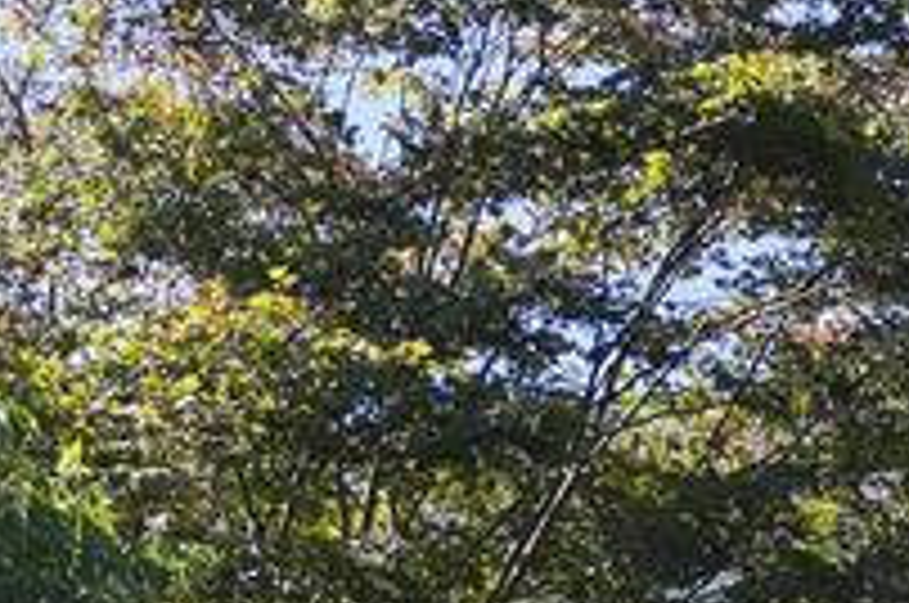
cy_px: 1516
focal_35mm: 142
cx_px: 405
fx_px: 3580
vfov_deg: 8.6
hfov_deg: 14.5
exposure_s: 1/500
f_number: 2.8
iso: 100
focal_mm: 10.26
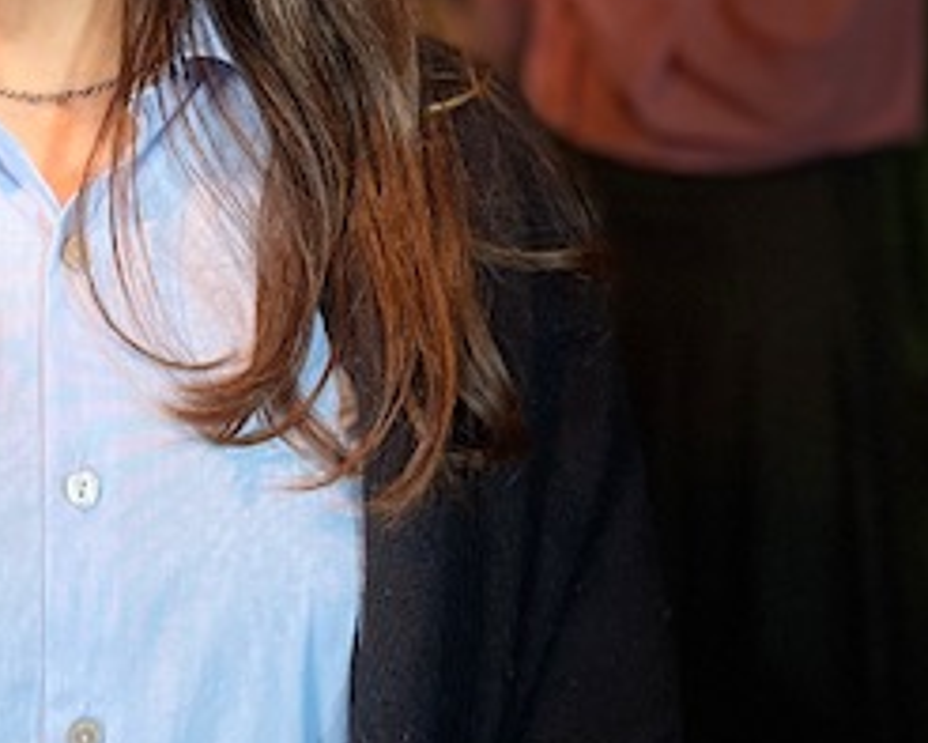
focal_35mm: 66
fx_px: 1813
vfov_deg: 21.5
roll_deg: +2.8
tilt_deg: -6.8
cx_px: 38
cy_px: -143
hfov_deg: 27.3
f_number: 1.6
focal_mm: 4.2
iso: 500
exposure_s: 1/40
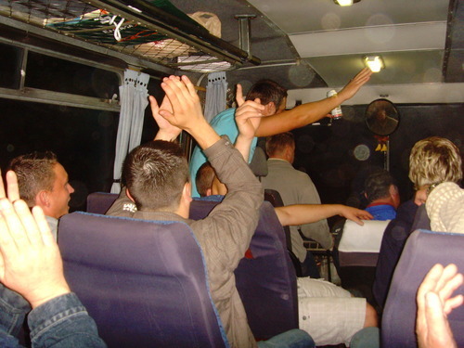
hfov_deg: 47.9
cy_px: 174
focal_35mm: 39
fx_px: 523
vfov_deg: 36.8
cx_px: 232
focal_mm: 6.6
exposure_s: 1/45
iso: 320
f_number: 3.5
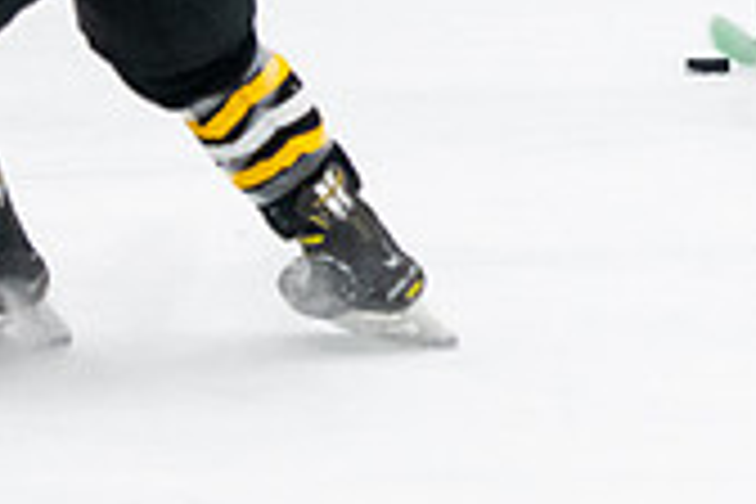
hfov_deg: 4.1
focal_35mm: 507
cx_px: 1002
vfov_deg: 2.7
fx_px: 10646
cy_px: -377
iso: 4000
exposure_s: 1/800
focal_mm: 102
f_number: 2.8
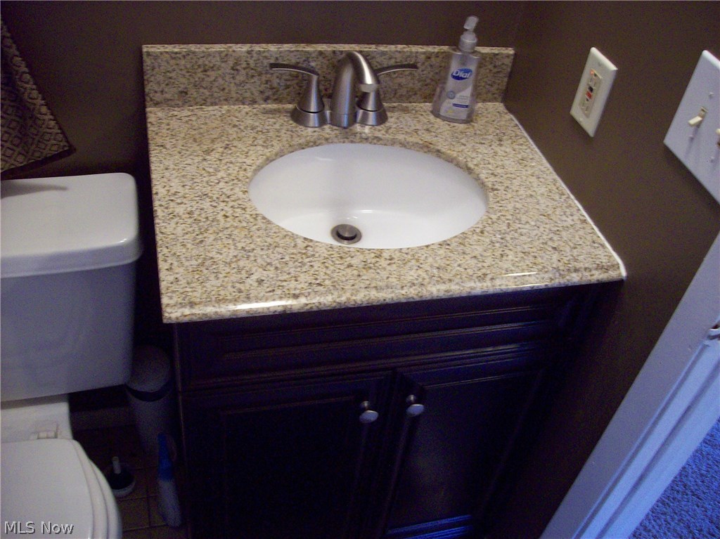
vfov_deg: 39.6
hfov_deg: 51.4
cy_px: 270
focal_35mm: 36
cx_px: 360
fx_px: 748
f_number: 2.7
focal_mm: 6
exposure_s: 1/8
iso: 160
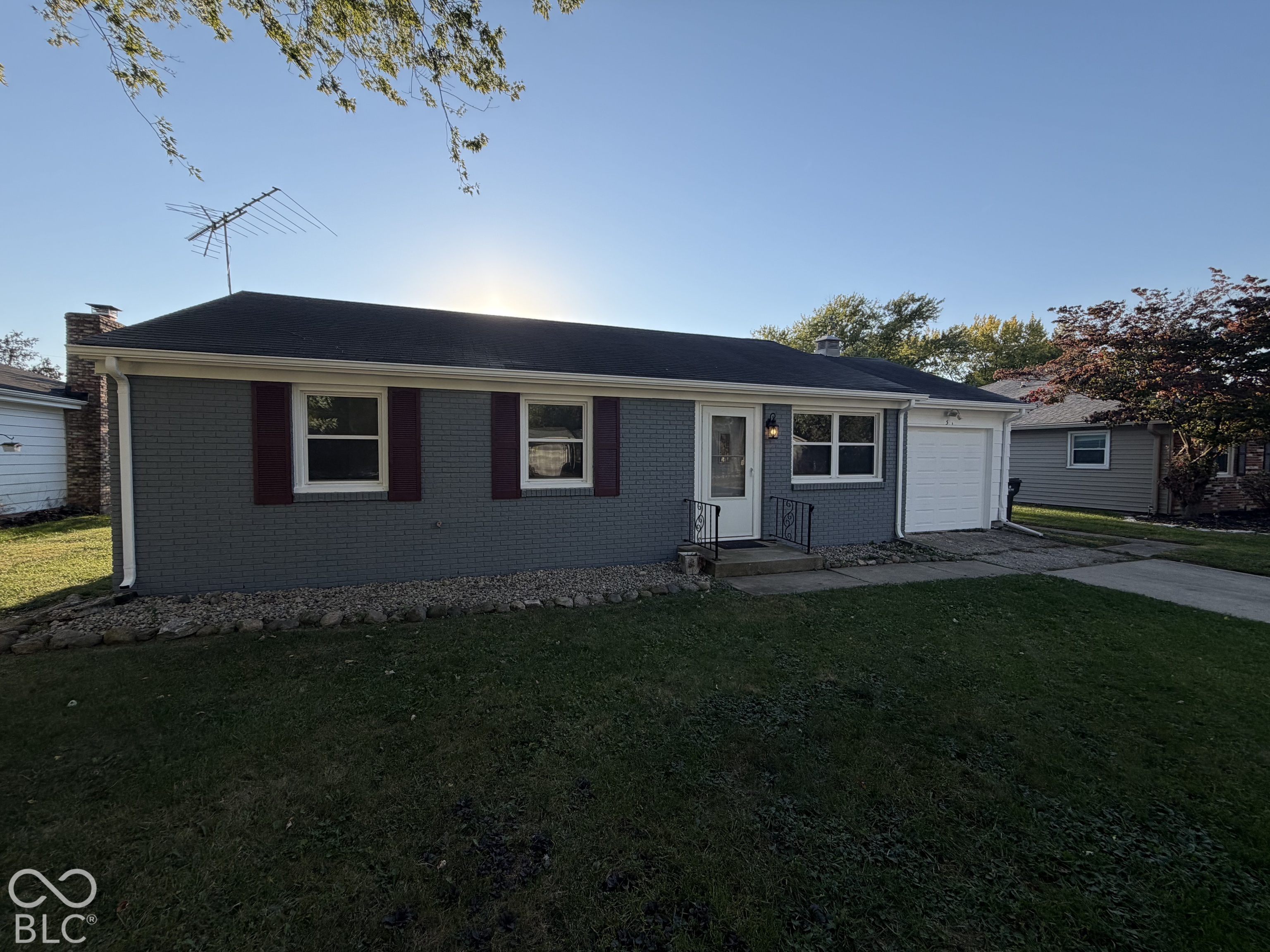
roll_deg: -0.5
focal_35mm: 14
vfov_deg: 85.7
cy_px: 476
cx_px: 635
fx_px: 514
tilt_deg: -2.2
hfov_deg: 102.1
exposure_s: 1/770
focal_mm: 2.22
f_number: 2.2
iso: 40
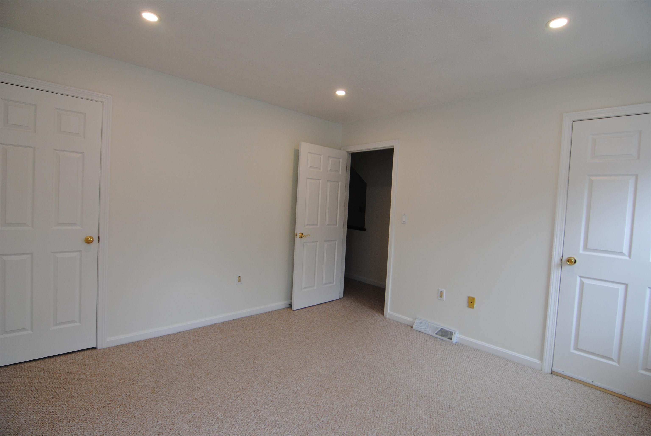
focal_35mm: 16
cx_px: 326
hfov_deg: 94.9
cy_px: 218
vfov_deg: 72.2
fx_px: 299
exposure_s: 1/60
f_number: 4
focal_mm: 11
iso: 200
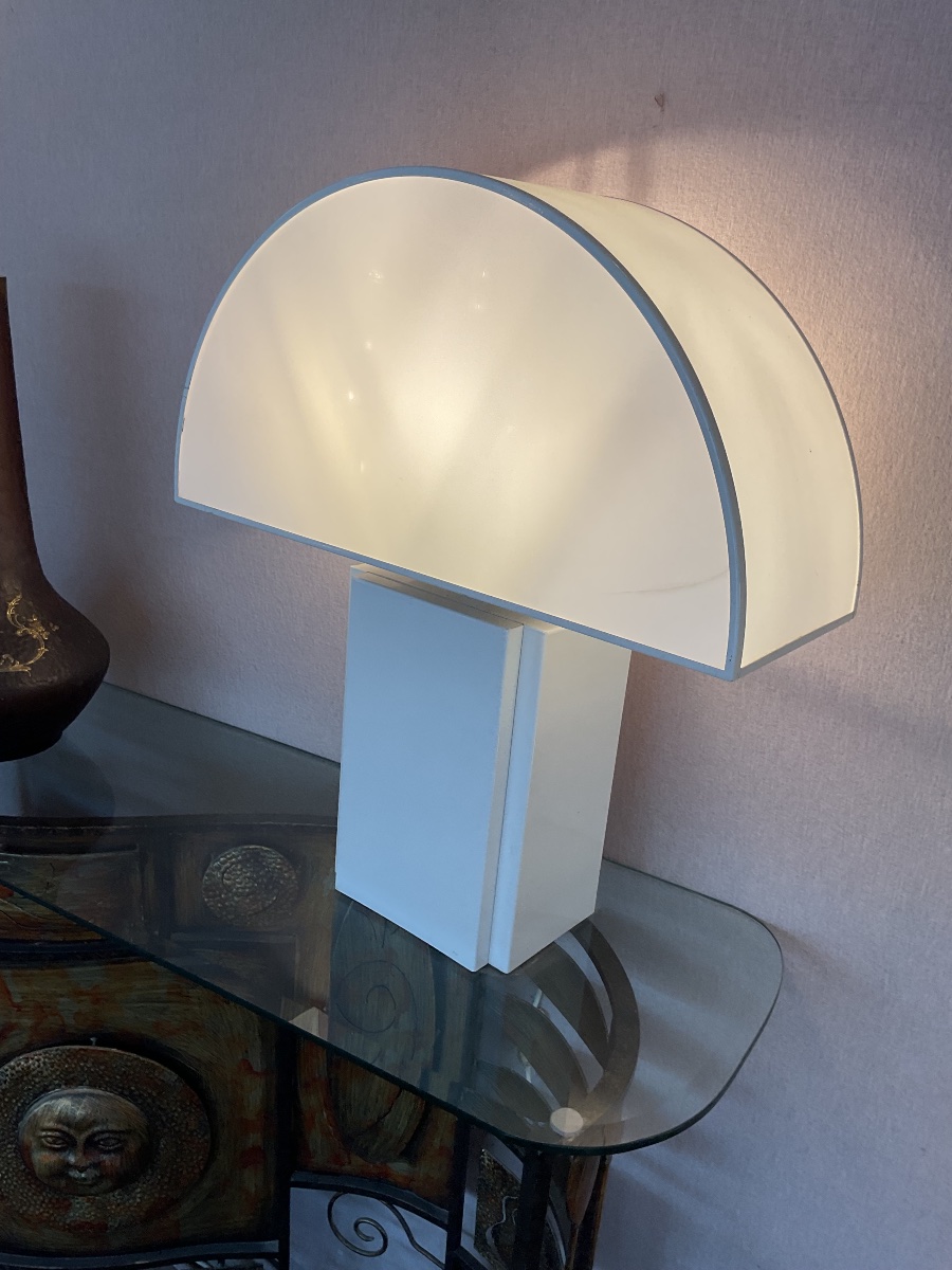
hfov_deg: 48.2
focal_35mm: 29
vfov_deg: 61.7
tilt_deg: -19.5
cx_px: 476
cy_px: 635
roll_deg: -3.3
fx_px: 1063
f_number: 1.8
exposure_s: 1/186
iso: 16
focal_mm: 3
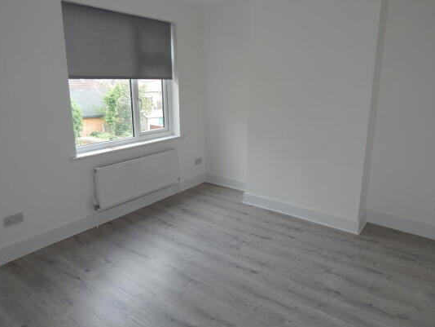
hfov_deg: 71.6
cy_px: 152
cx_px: 220
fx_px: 302
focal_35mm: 24
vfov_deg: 56.8
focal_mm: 4
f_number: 3
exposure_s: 1/50
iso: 125
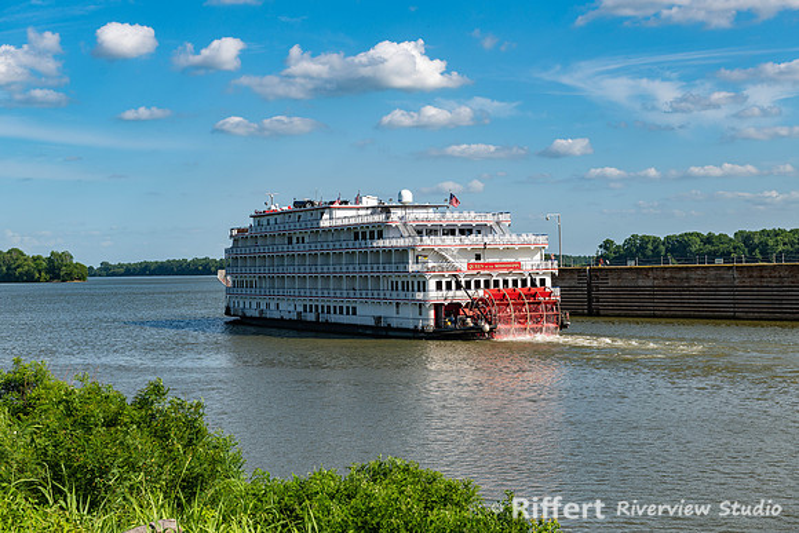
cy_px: 266
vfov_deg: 22.1
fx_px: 1365
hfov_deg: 32.6
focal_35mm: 62
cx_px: 400
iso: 64
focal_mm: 60
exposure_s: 1/200
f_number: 8
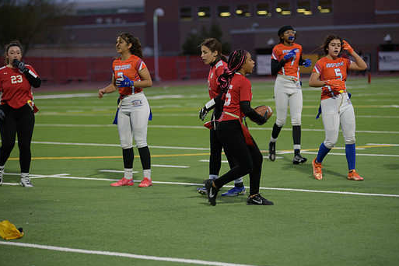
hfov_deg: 14.9
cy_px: 119
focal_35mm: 138
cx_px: 217
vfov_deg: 9.9
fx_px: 1529
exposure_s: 1/200
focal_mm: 122
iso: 400
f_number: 2.8
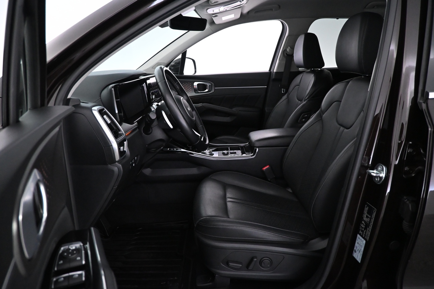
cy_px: 144
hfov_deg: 73.7
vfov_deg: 53.1
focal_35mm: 24
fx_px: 289
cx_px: 217
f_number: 3.5
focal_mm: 16
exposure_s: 1/50
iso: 4000
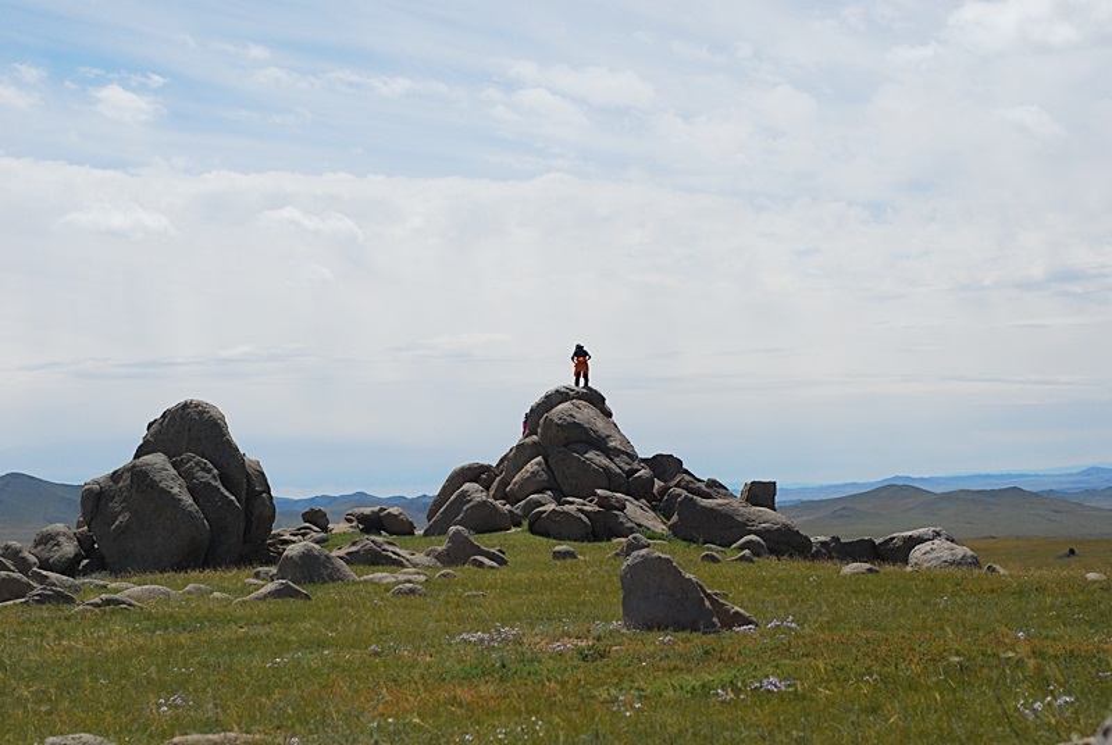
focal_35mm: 75
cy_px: 372
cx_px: 556
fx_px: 2320
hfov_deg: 27.0
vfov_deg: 18.2
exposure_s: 1/4000
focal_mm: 50
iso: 360
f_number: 5.6
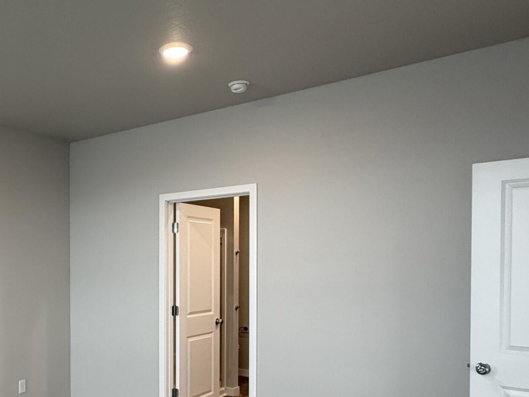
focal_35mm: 34
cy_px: 276
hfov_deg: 50.0
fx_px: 520
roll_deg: +0.0
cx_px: 90
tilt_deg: -1.0
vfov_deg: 41.1
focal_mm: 2.22
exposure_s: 1/120
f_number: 2.2
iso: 200
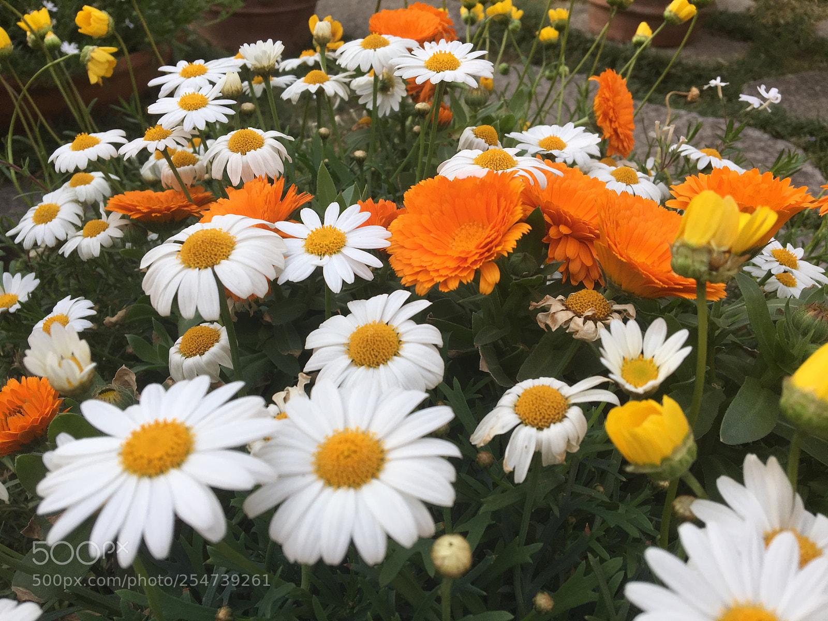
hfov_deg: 61.7
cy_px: 310
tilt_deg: -34.7
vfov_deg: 48.2
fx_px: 694
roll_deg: -3.8
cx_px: 414
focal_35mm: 29
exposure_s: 1/176
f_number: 2.2
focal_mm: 4.15
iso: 25
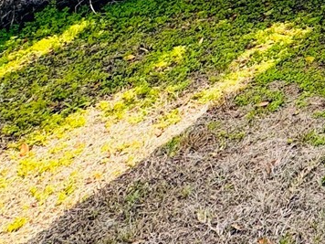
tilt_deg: -1.9
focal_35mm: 63
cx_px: 571
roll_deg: -0.7
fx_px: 591
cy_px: -214
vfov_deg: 17.9
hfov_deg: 21.4
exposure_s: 1/473
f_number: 2.2
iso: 40
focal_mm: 2.22
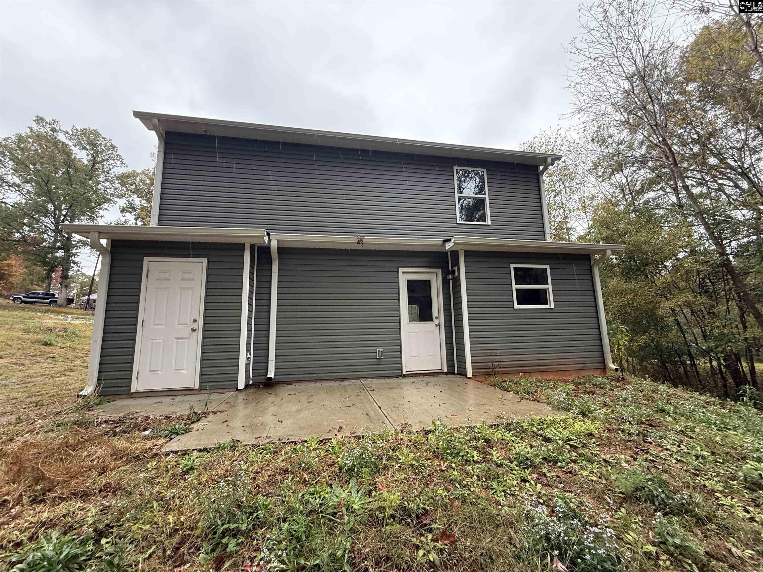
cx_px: 382
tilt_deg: +8.9
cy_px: 286
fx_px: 309
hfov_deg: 102.1
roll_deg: +1.5
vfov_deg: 85.7
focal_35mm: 14
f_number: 2.2
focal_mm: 2.22
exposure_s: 1/99
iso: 160
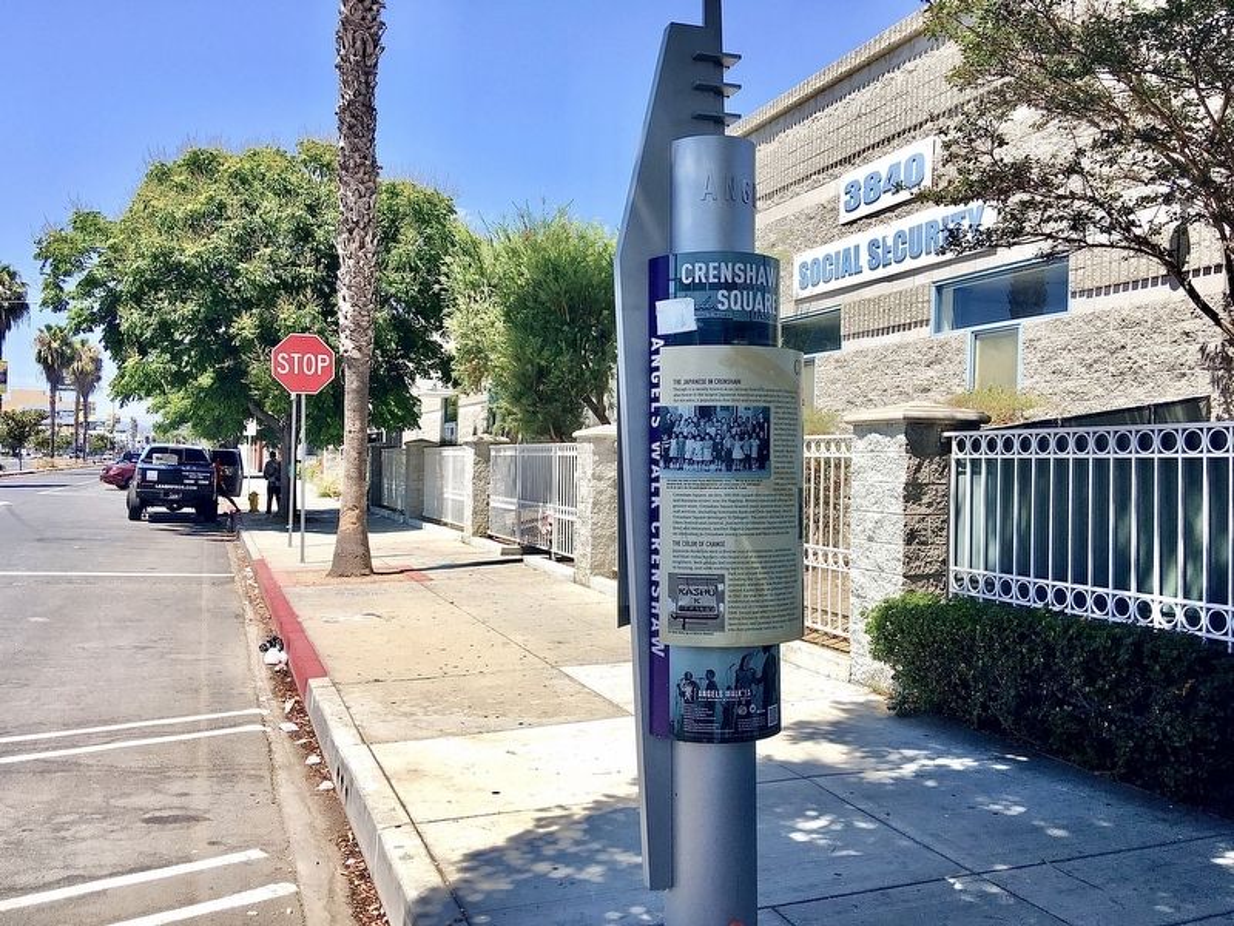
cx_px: 617
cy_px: 463
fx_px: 1034
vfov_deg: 48.2
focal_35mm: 29
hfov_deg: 61.7
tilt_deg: -0.4
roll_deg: +0.1
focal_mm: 4.15
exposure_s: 1/864
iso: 25
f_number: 2.2
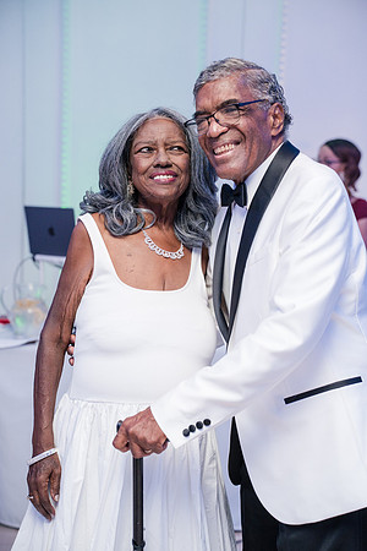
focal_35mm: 70
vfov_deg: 28.8
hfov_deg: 19.5
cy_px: 276
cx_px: 184
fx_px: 1070
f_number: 4
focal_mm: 70
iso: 3200
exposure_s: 1/250
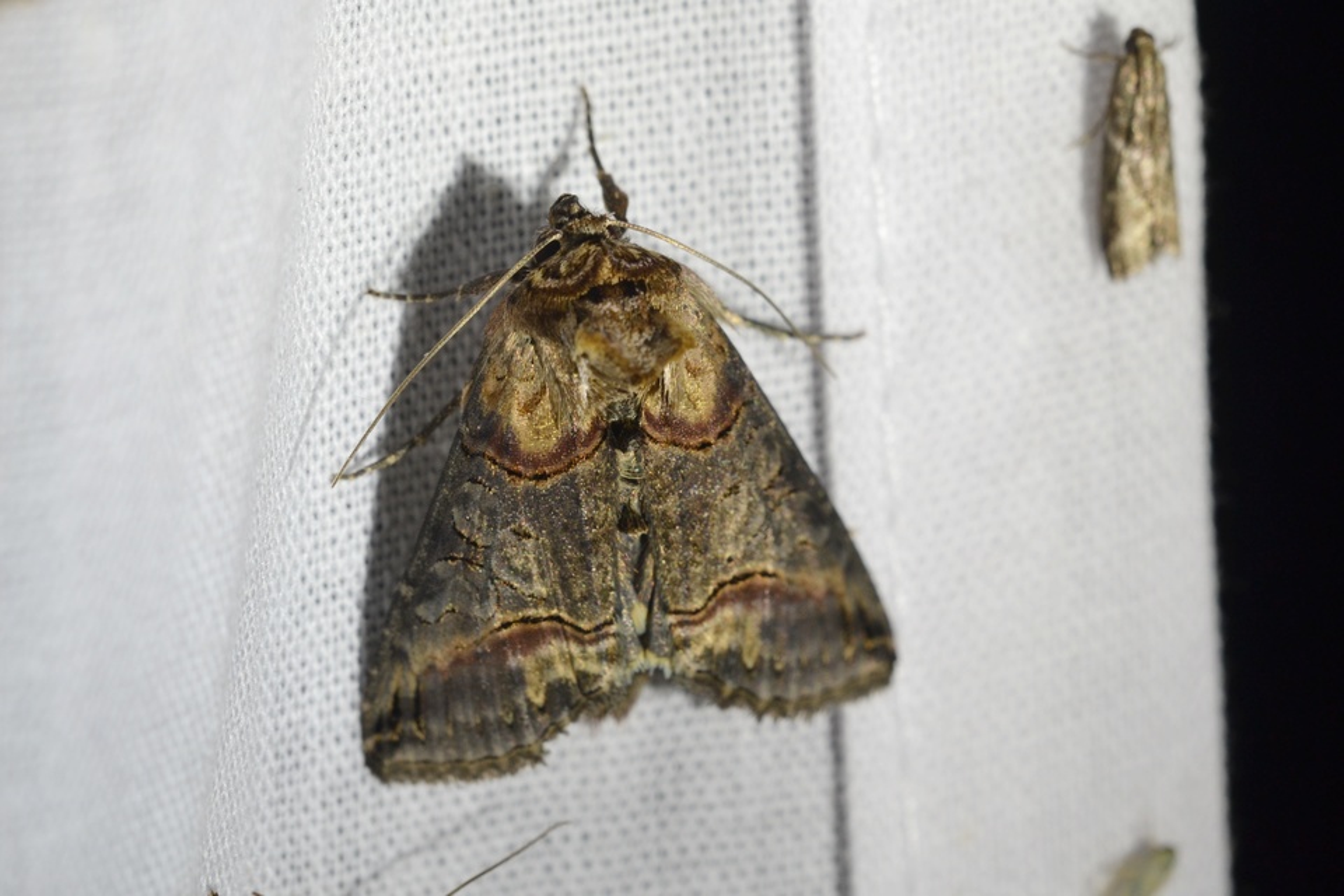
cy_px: 448
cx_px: 672
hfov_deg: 7.4
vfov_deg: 5.0
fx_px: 10359
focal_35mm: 278
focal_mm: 185
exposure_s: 1/200
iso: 400
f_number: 8
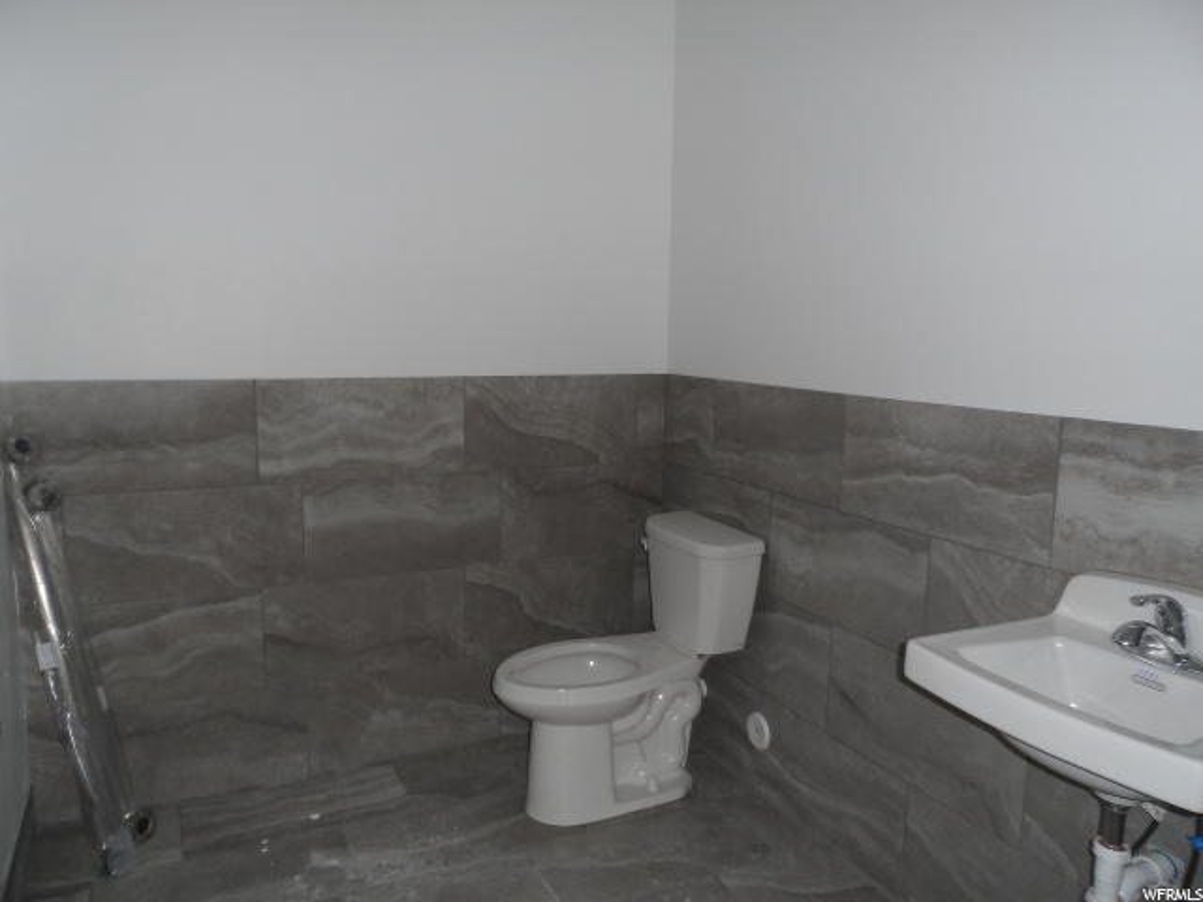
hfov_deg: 71.6
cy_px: 451
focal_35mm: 24
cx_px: 602
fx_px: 834
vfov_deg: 56.8
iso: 100
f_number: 3.2
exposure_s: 1/30
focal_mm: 4
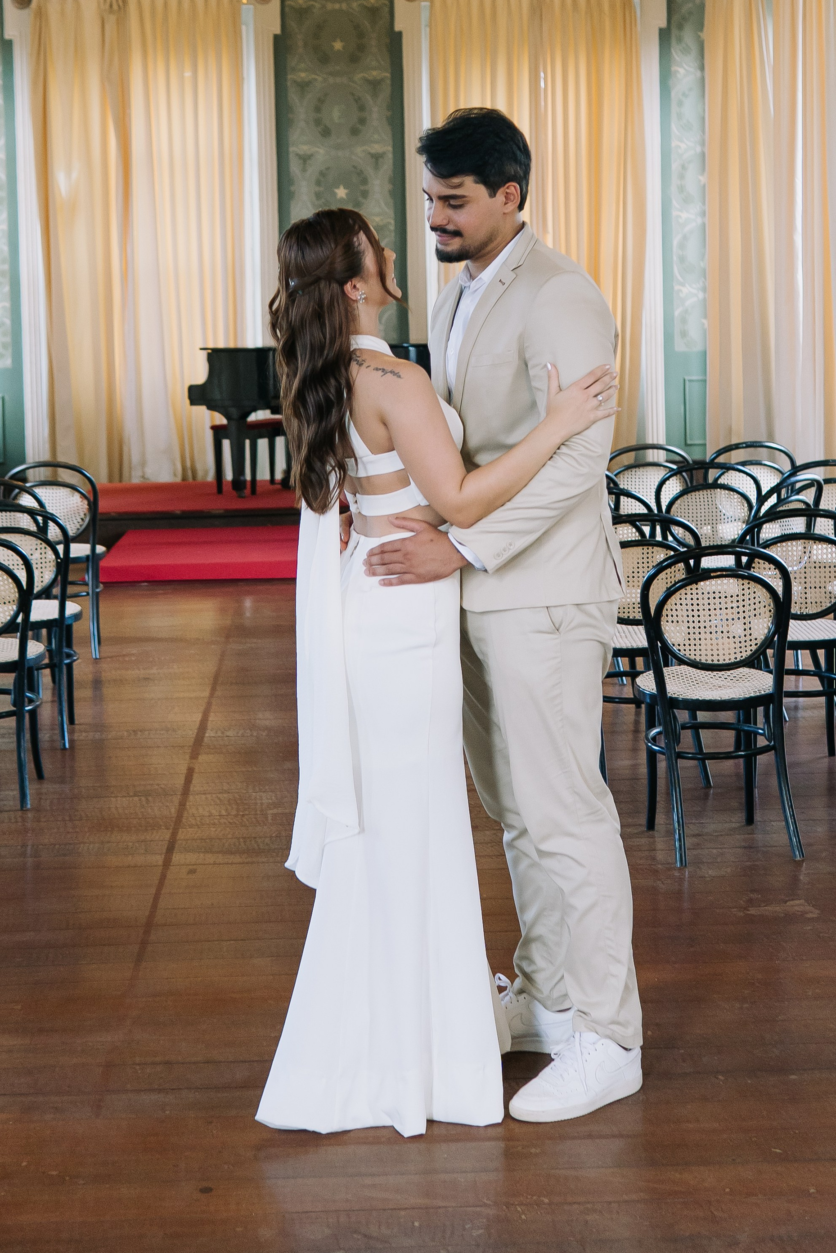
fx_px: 2159
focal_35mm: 62
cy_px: 404
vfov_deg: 32.1
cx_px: 400
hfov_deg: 21.9
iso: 500
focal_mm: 30
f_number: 2.8
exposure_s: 1/200
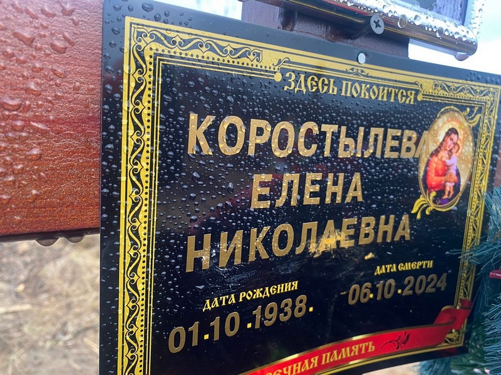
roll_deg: -5.0
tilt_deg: -10.6
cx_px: 250
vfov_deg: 53.1
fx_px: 376
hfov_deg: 67.3
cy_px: 188
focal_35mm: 26
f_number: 1.8
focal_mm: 4.25
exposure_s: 1/63
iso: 125
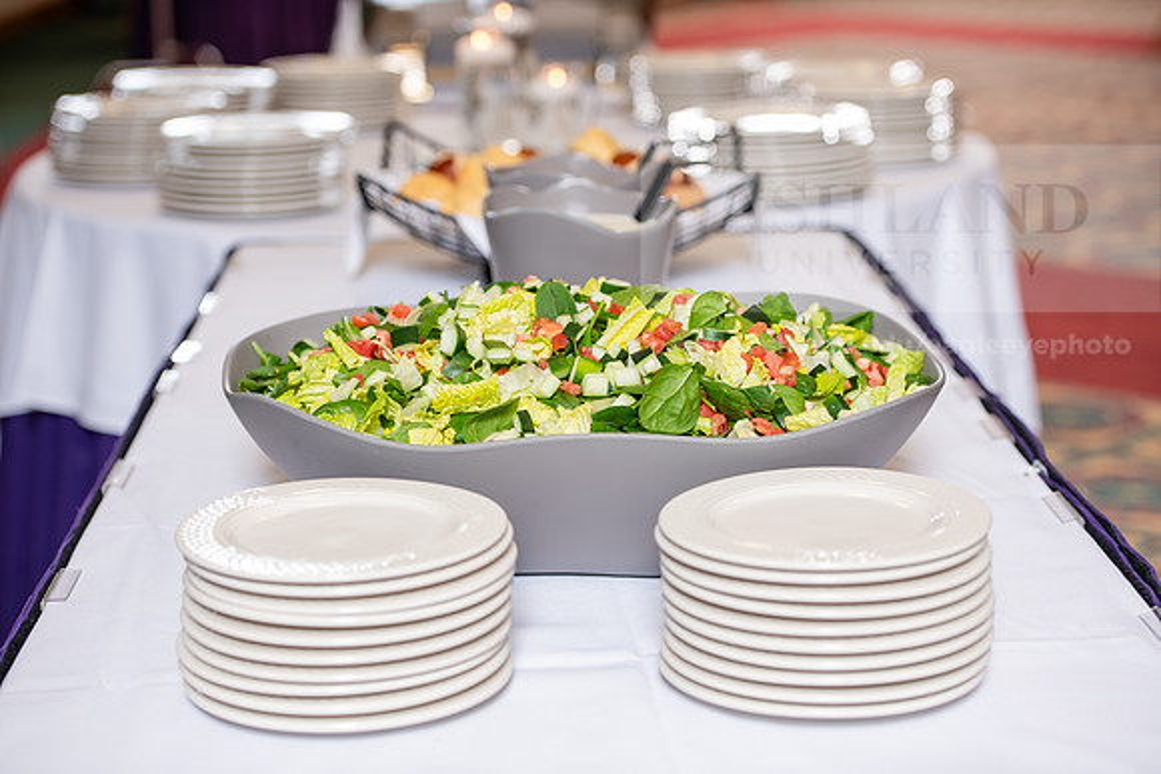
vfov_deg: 17.5
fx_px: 2516
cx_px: 580
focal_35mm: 78
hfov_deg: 26.0
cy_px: 387
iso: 320
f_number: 3.5
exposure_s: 1/160
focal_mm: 78
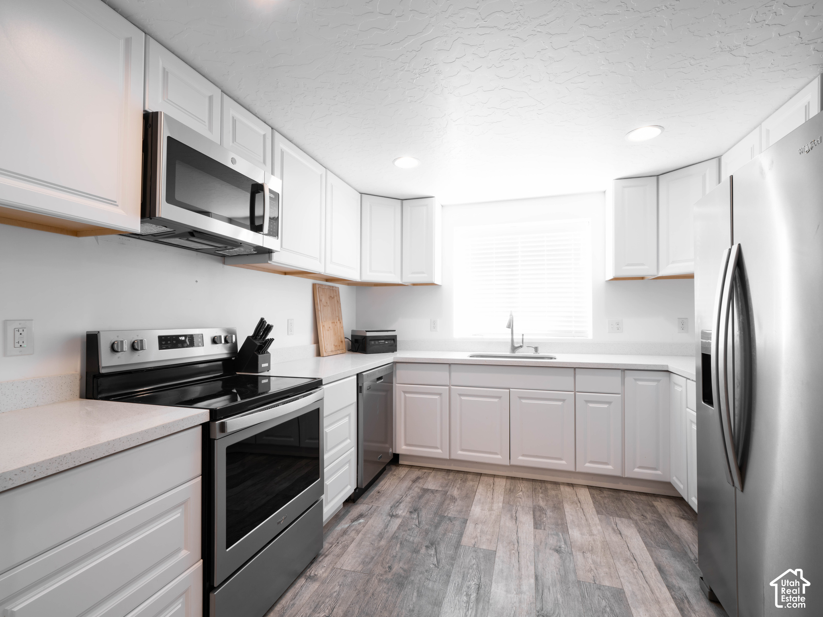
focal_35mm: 16
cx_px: 412
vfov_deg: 77.3
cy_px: 308
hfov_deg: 93.7
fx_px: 386
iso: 160
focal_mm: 15
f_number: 16
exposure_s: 2
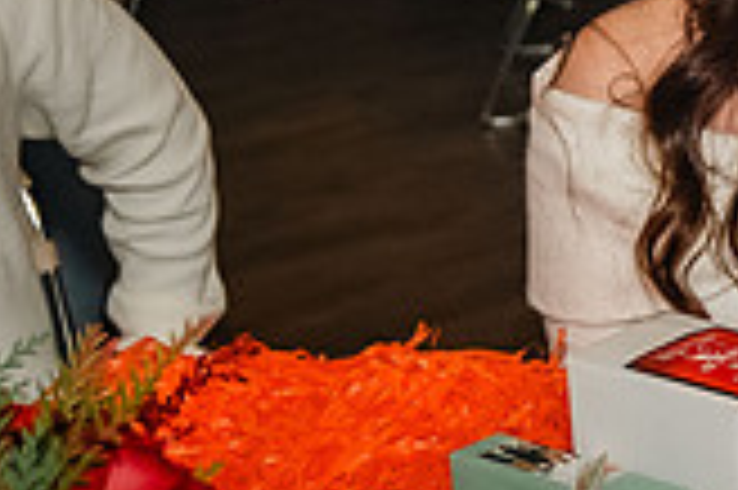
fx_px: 2683
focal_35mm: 131
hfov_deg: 14.7
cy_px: 83
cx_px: 1048
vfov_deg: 10.4
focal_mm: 37
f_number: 3.5
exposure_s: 1/100
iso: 1600
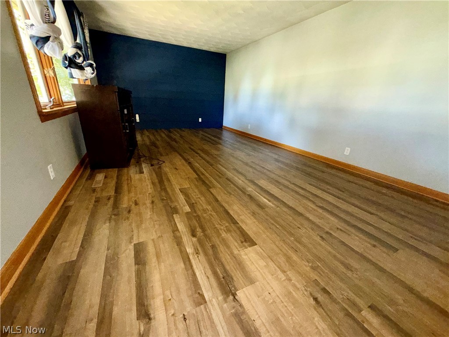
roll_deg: -3.3
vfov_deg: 85.7
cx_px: 224
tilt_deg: -20.0
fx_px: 182
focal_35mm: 14
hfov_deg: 102.1
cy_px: 168
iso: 200
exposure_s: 1/60
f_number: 2.2
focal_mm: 2.22
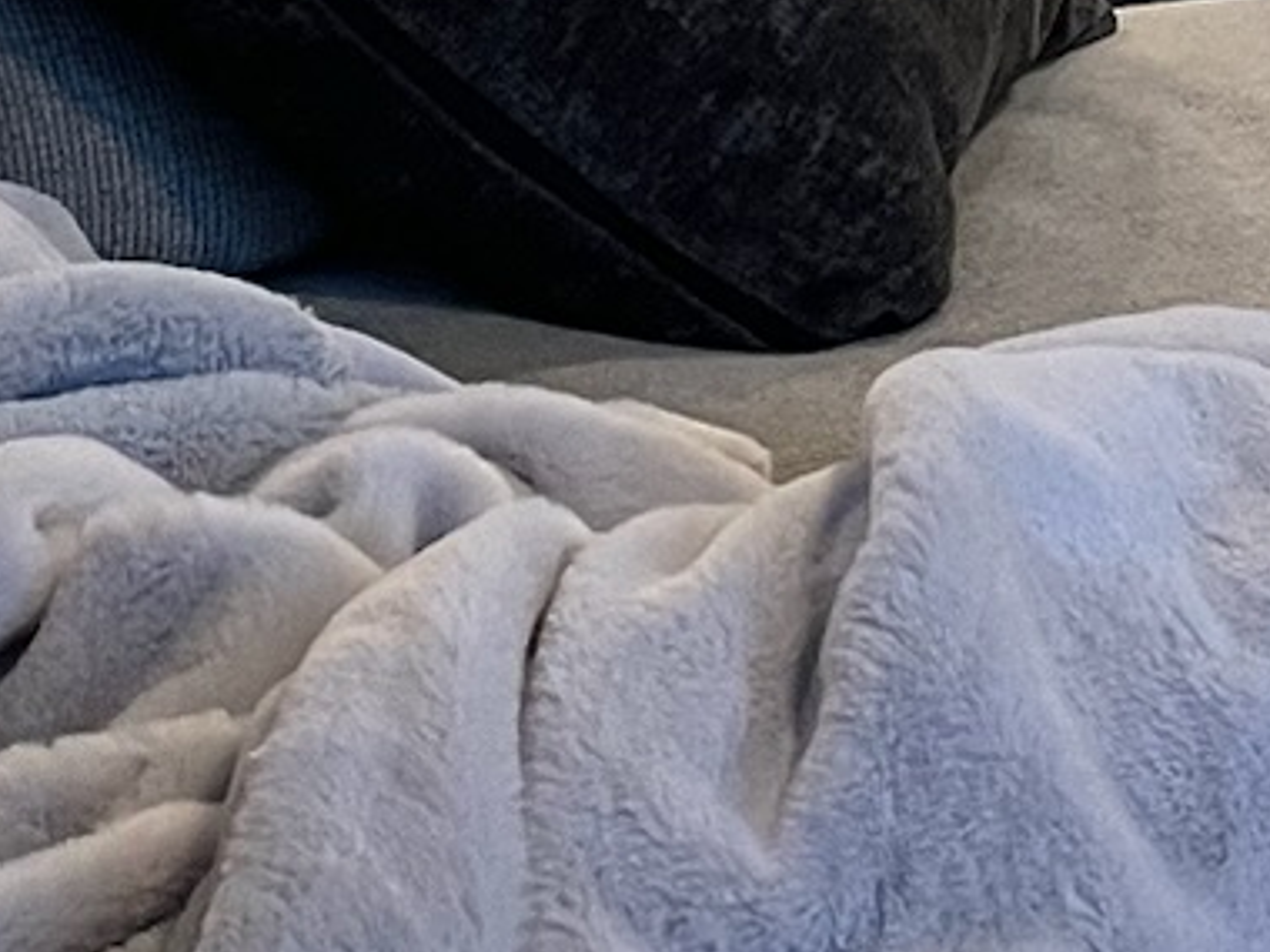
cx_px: 939
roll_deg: +1.8
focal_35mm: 140
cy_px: -1386
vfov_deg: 9.4
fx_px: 5136
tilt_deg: +4.4
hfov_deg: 14.0
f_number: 1.6
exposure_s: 1/60
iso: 160
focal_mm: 4.2
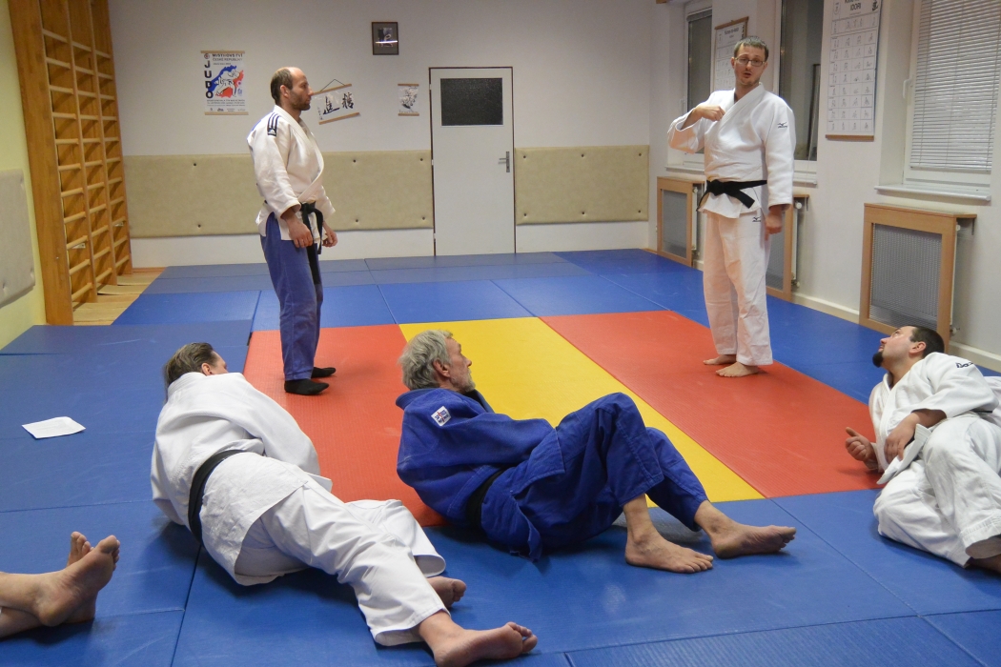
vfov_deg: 35.1
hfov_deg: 50.7
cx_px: 500
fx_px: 1057
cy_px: 334
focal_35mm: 38
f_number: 4.5
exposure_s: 1/50
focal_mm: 14.4
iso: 800
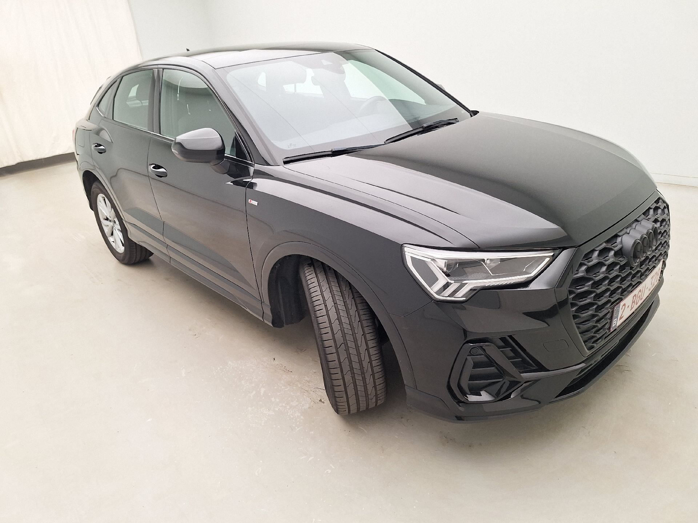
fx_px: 464
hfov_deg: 73.9
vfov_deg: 58.9
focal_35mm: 23
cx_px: 349
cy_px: 262
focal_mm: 5.54
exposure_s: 1/100
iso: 64
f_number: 1.8
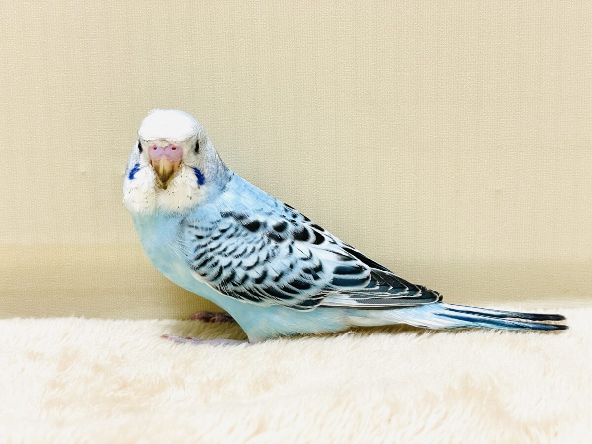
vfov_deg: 28.0
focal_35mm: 52
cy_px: 222
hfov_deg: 36.8
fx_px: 889
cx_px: 296
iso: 125
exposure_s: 1/102
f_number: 2
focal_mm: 6
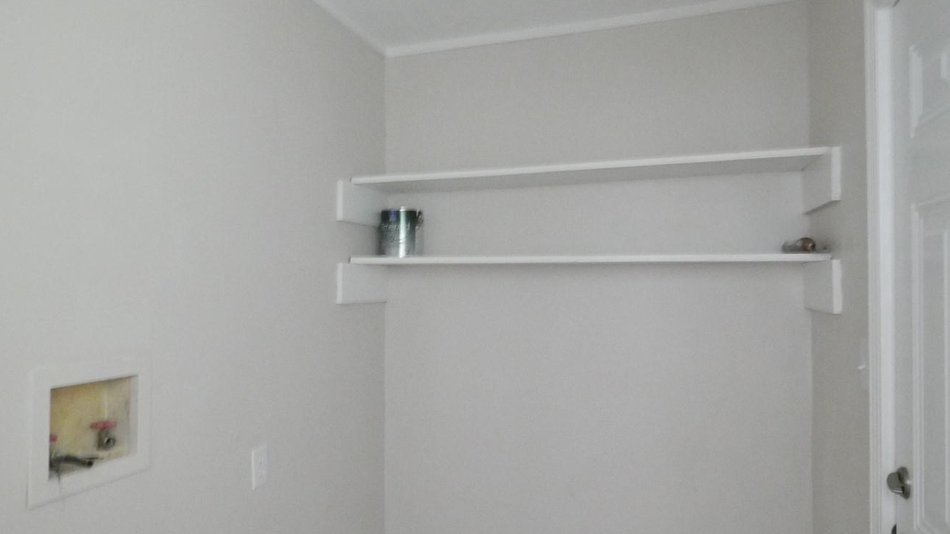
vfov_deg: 47.6
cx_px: 423
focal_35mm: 24
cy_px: 287
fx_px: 604
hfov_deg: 76.1
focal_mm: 7
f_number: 2.8
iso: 3200
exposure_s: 1/4
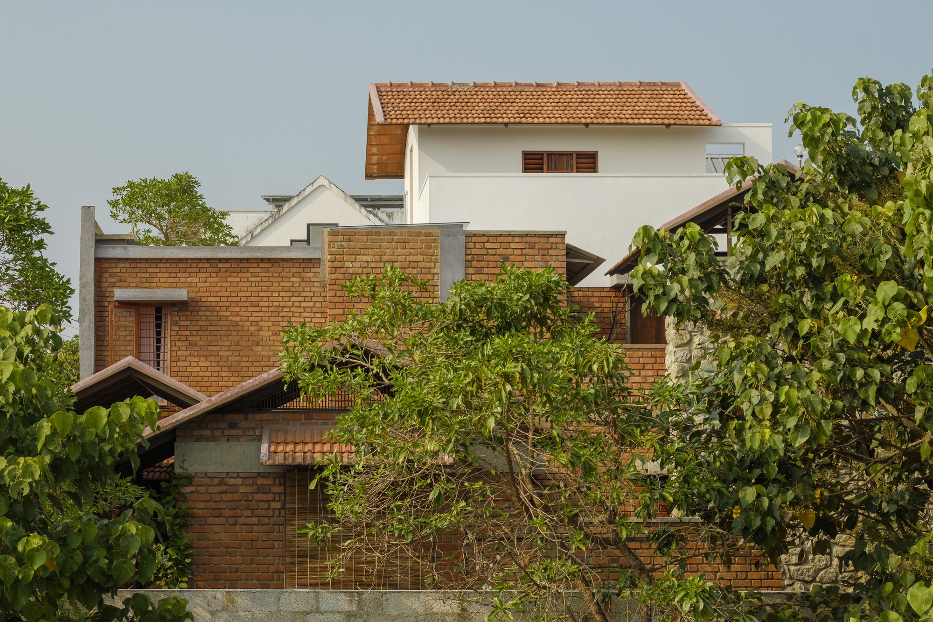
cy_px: 311
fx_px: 1943
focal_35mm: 75
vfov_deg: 18.2
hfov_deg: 27.0
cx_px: 466
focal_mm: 50
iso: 100
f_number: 6.4
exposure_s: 1/500
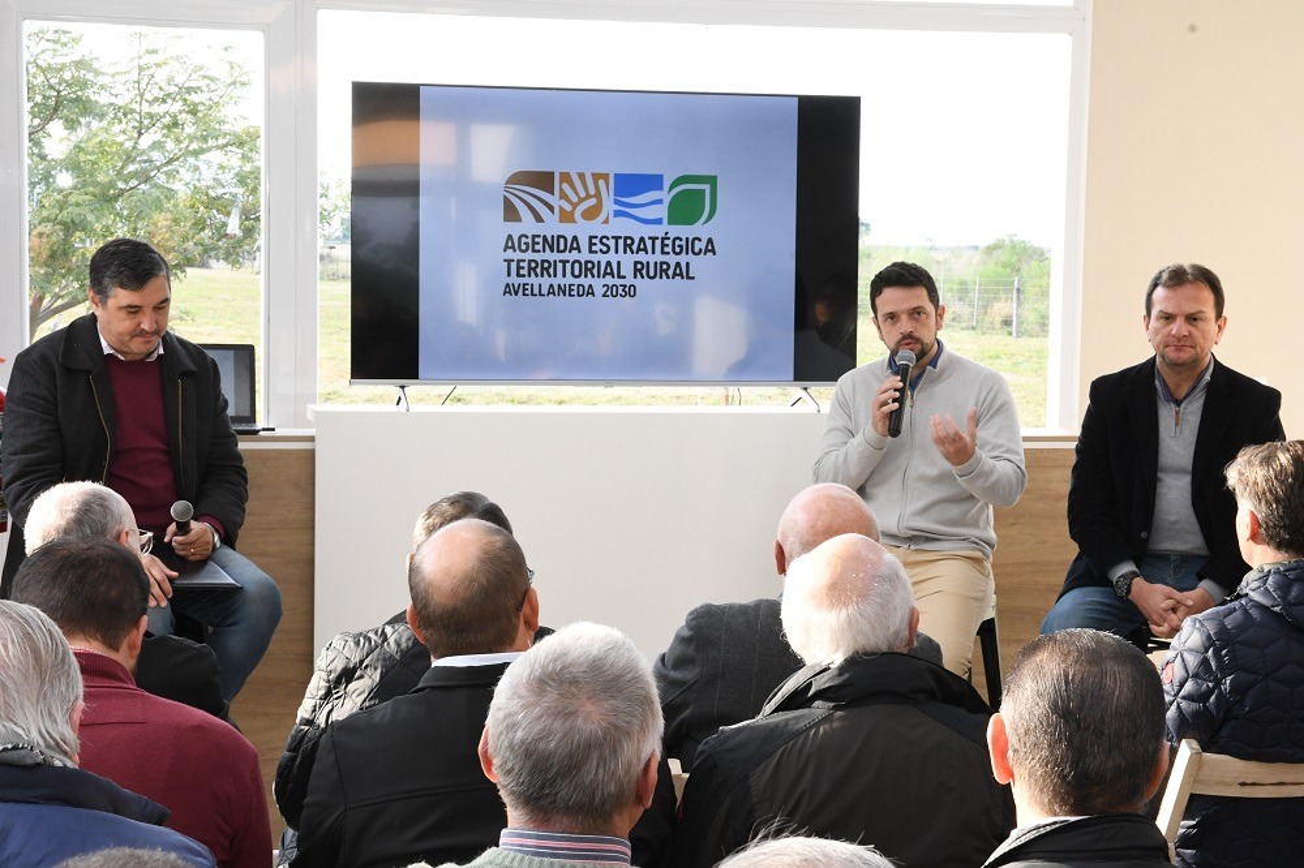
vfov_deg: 18.2
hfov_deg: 27.0
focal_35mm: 75
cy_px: 434
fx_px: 2716
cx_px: 652
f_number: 16
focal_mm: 50
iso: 2000
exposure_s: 1/80
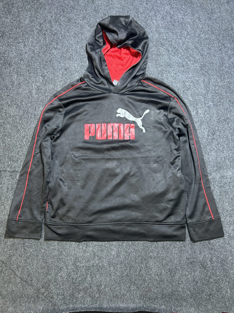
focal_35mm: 26
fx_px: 234
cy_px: 156
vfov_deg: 67.3
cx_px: 117
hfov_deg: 53.1
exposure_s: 1/50
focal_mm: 5.7
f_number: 1.5
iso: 160
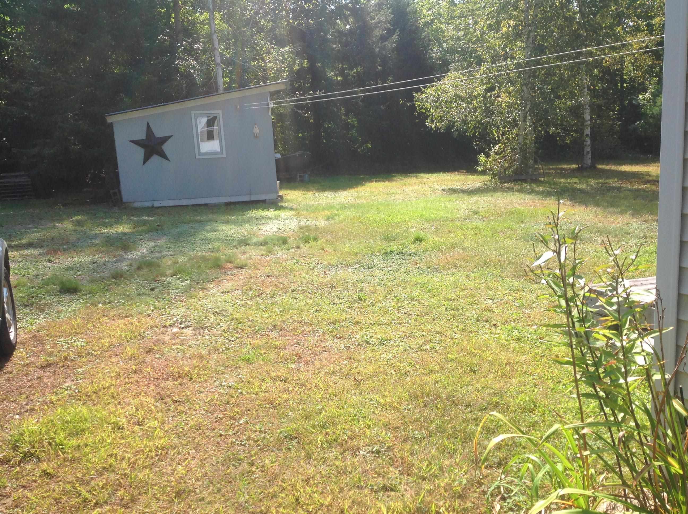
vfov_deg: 40.6
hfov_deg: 52.7
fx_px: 695
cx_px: 344
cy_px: 257
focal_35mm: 35
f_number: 2.4
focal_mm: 4.28
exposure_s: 1/719
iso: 50
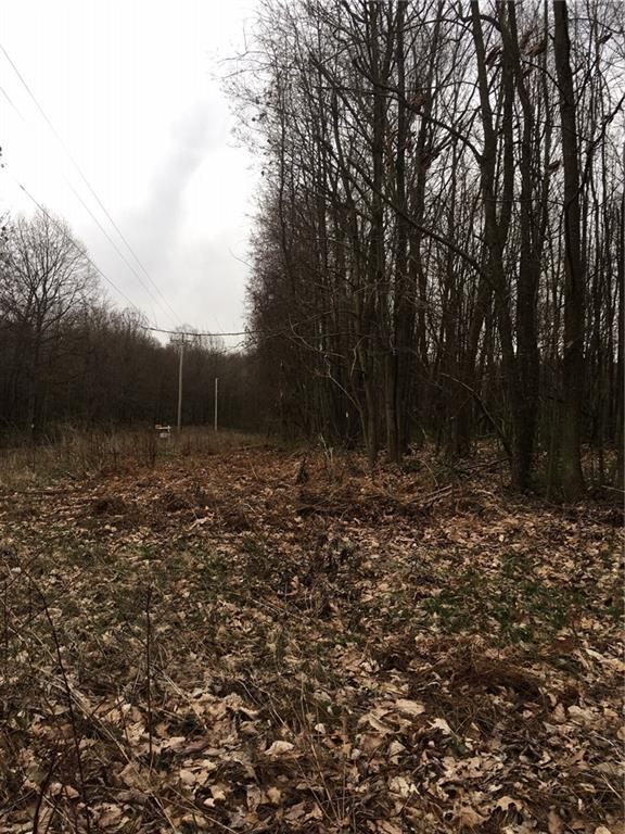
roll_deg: -1.6
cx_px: 312
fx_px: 698
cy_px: 417
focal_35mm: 29
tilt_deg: -2.4
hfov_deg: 48.2
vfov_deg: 61.7
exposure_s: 1/124
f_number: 2.2
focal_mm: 4.15
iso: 25
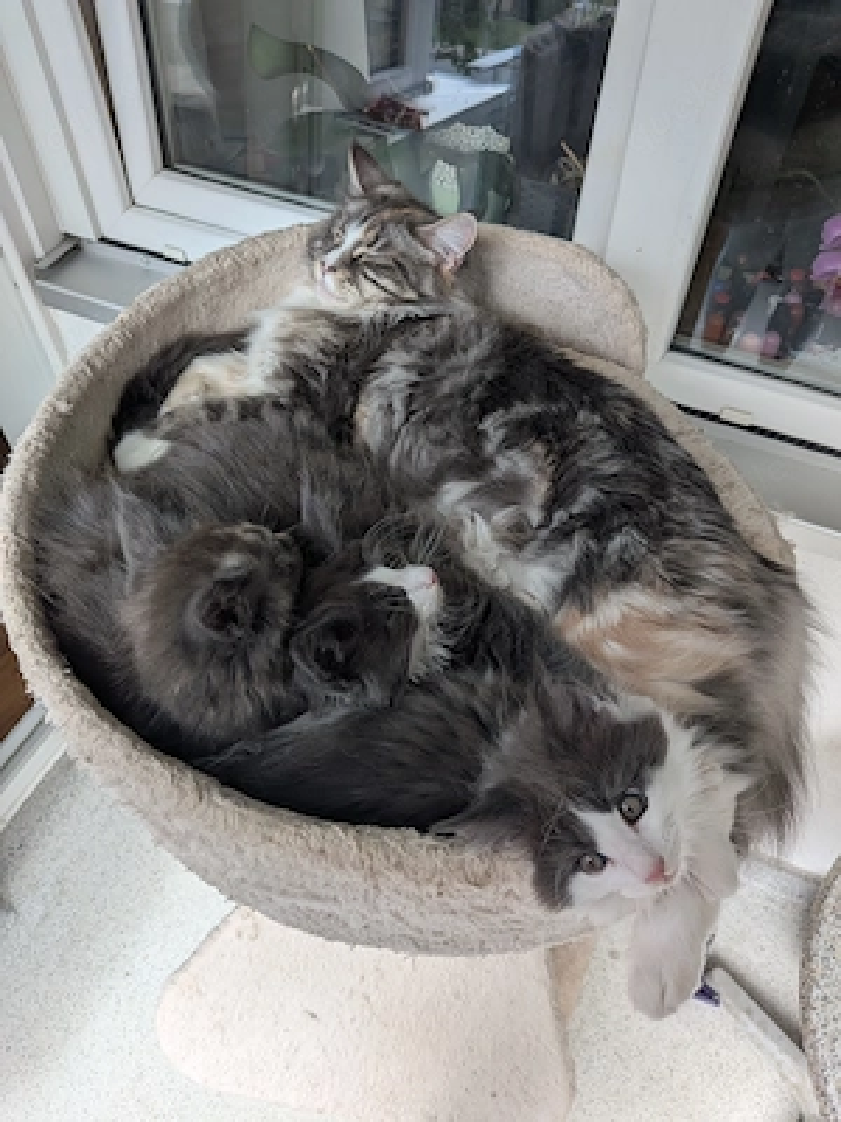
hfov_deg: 56.8
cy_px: 561
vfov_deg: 71.6
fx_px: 777
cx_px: 420
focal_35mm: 24
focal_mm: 4.53
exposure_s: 1/309
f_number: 1.7
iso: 27
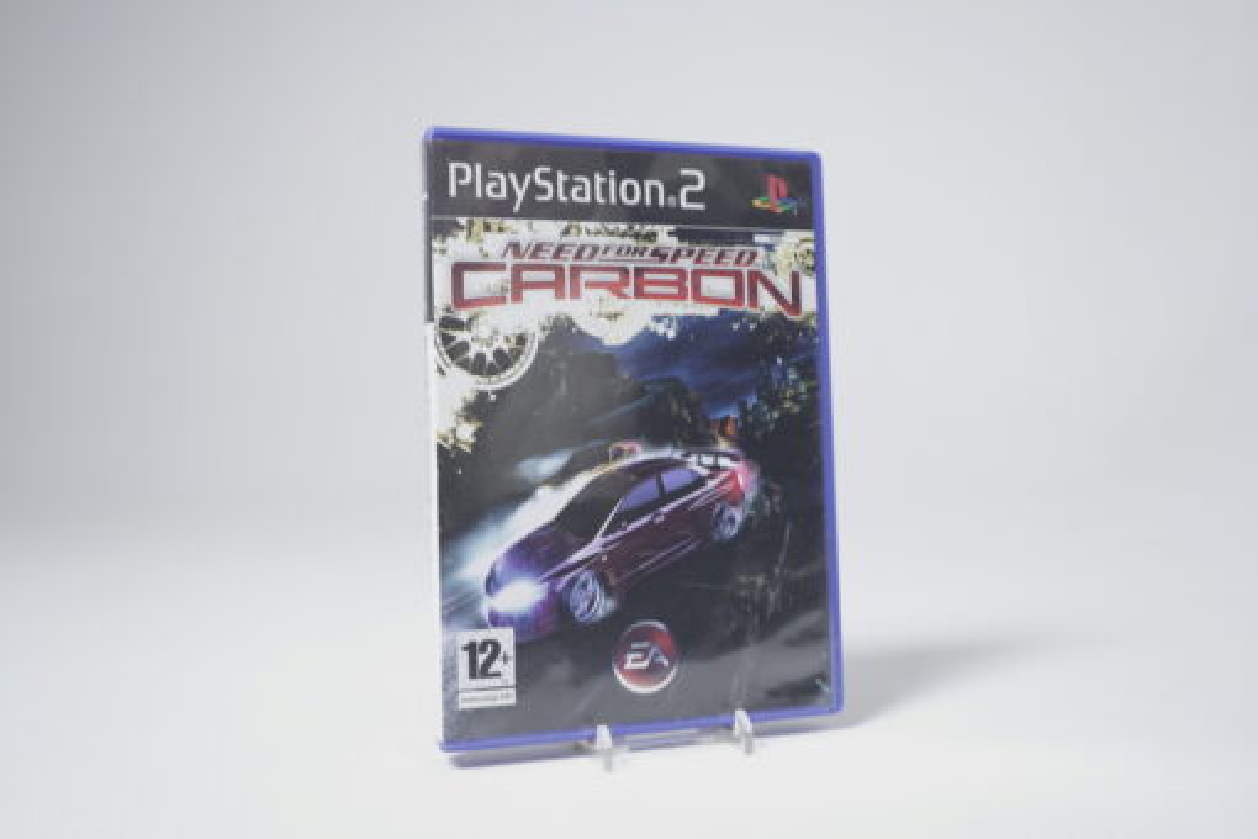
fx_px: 1118
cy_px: 420
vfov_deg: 41.1
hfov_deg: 58.7
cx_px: 629
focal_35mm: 32
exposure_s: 1/4
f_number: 5
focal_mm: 32
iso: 100
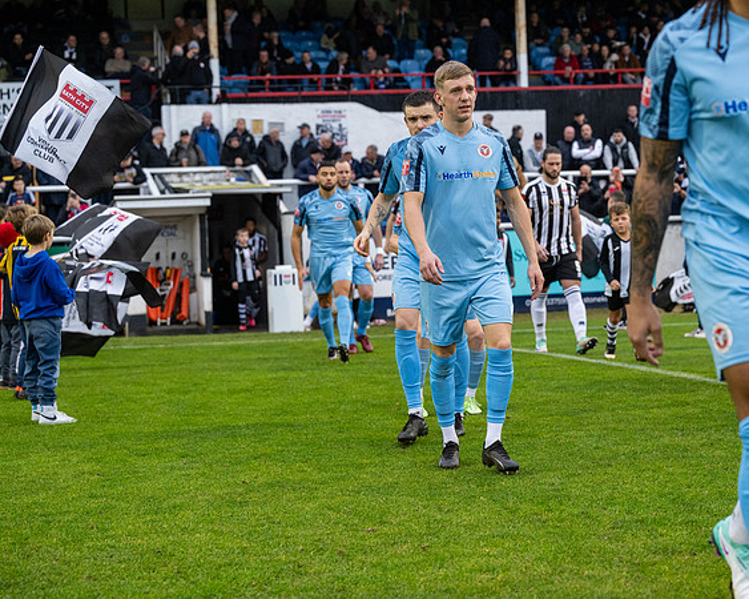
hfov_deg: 24.2
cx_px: 449
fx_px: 1747
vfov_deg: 19.4
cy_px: 300
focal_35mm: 79
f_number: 4
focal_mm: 70
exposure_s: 1/500
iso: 2000
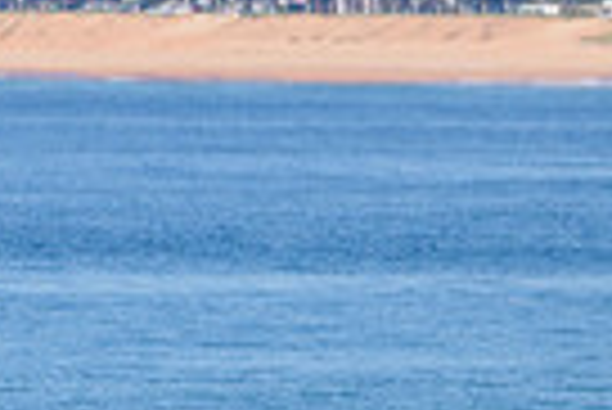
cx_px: 1166
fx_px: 36248
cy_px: 534
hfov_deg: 1.0
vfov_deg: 0.6
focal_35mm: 2130
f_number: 5.6
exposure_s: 1/2000
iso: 125
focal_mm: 500
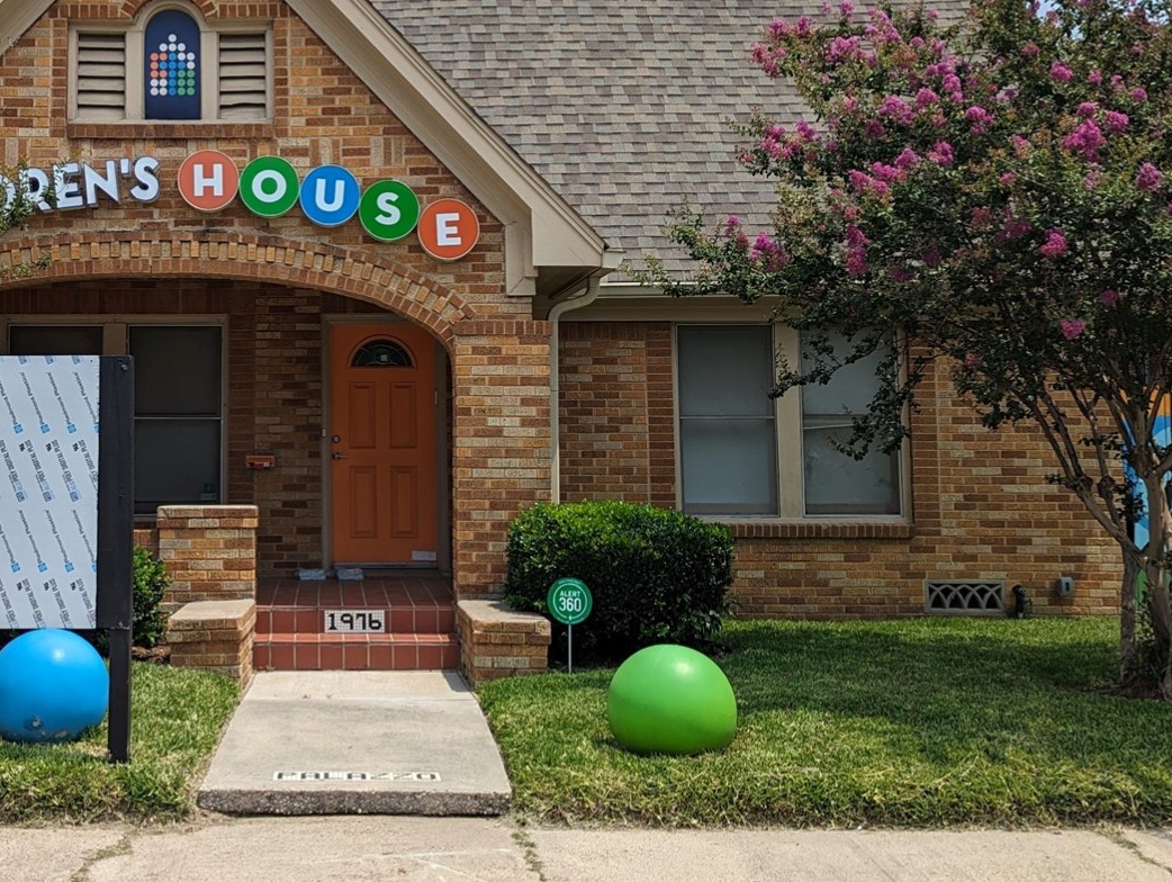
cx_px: 333
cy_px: 344
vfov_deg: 30.8
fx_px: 1593
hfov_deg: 39.6
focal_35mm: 47
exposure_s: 1/2410
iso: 43
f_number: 1.85
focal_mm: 6.81
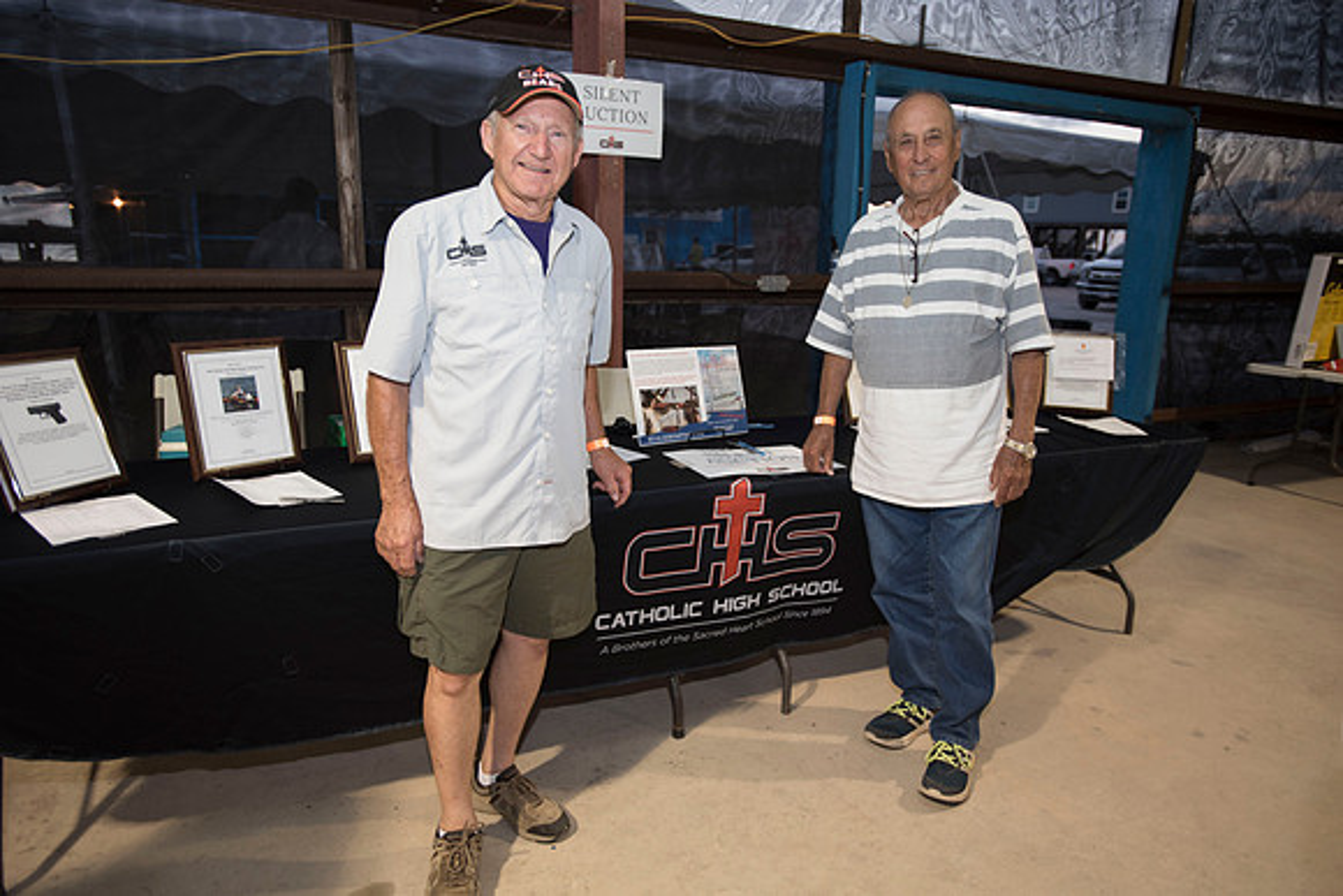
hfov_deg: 73.7
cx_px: 672
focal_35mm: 24
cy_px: 448
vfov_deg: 53.2
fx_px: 896
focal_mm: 24
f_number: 2.8
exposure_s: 1/80
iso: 500
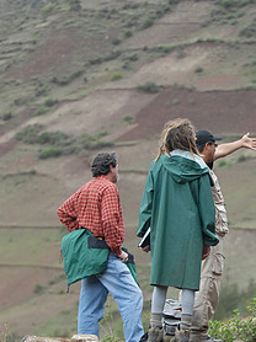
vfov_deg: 9.4
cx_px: 220
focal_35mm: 211
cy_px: 214
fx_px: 2084
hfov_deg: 7.0
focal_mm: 70
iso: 400
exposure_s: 1/1600
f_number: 2.8
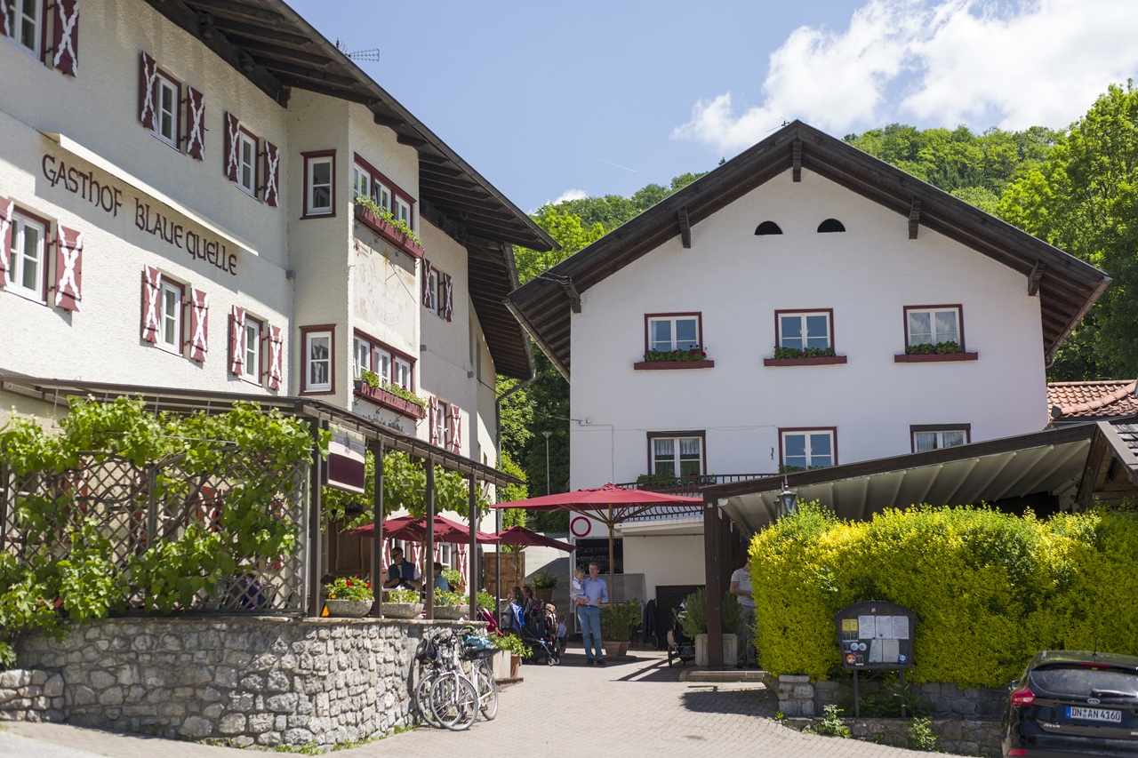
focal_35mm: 50
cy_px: 379
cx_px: 569
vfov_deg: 27.0
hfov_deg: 39.6
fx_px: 1580
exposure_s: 1/4000
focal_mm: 50
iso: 200
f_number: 1.7
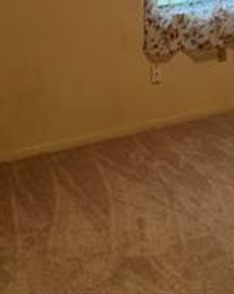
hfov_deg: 22.3
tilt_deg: -6.9
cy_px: -34
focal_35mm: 67
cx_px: 207
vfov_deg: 26.1
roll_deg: +1.0
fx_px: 581
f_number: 1.6
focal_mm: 5.96
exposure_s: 1/60
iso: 160
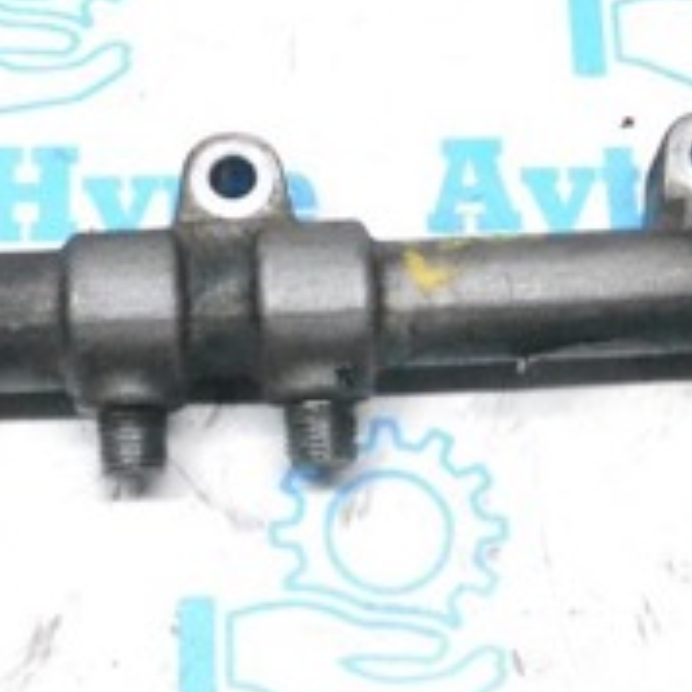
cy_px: 198
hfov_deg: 17.2
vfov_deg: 17.2
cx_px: 299
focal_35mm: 101
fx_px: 2284
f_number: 9
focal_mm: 22
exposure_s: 1/160
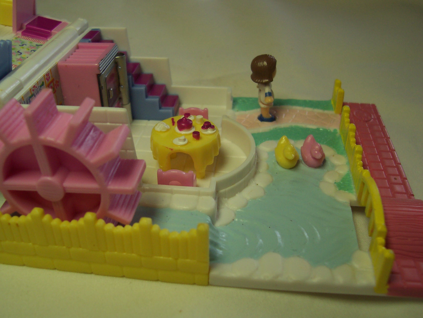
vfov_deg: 38.7
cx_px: 212
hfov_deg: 50.1
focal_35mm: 37
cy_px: 159
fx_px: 452
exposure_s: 1/180
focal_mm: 5.6
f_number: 2.8
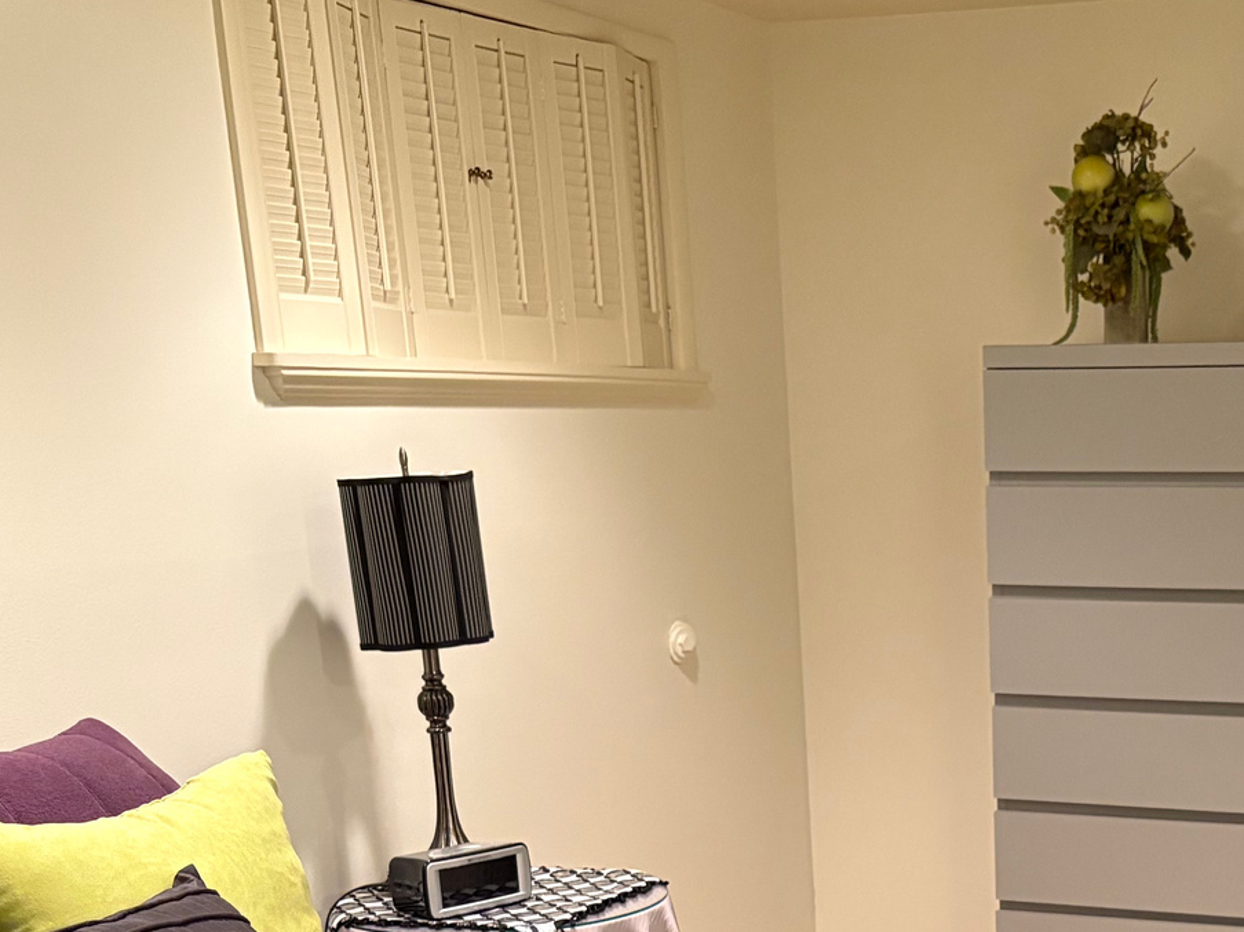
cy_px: 1028
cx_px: 1062
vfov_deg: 23.3
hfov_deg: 31.5
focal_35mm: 59
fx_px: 2120
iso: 400
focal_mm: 5.96
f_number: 1.6
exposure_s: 1/60
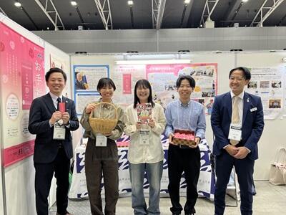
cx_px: 143
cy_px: 108
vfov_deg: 53.1
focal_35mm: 26
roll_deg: +1.0
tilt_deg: -3.0
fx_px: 215
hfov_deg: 67.3
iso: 64
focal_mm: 5.7
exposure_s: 1/60
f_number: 1.5
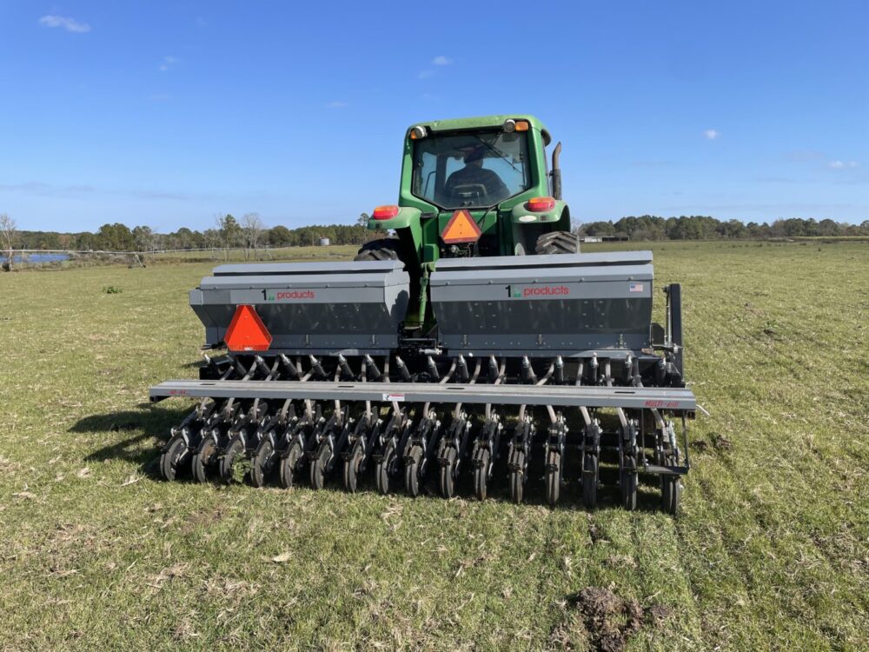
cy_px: 326
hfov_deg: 67.3
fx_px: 653
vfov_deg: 53.1
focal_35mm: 26
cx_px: 434
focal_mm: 4.2
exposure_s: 1/2747
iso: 32
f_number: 1.6
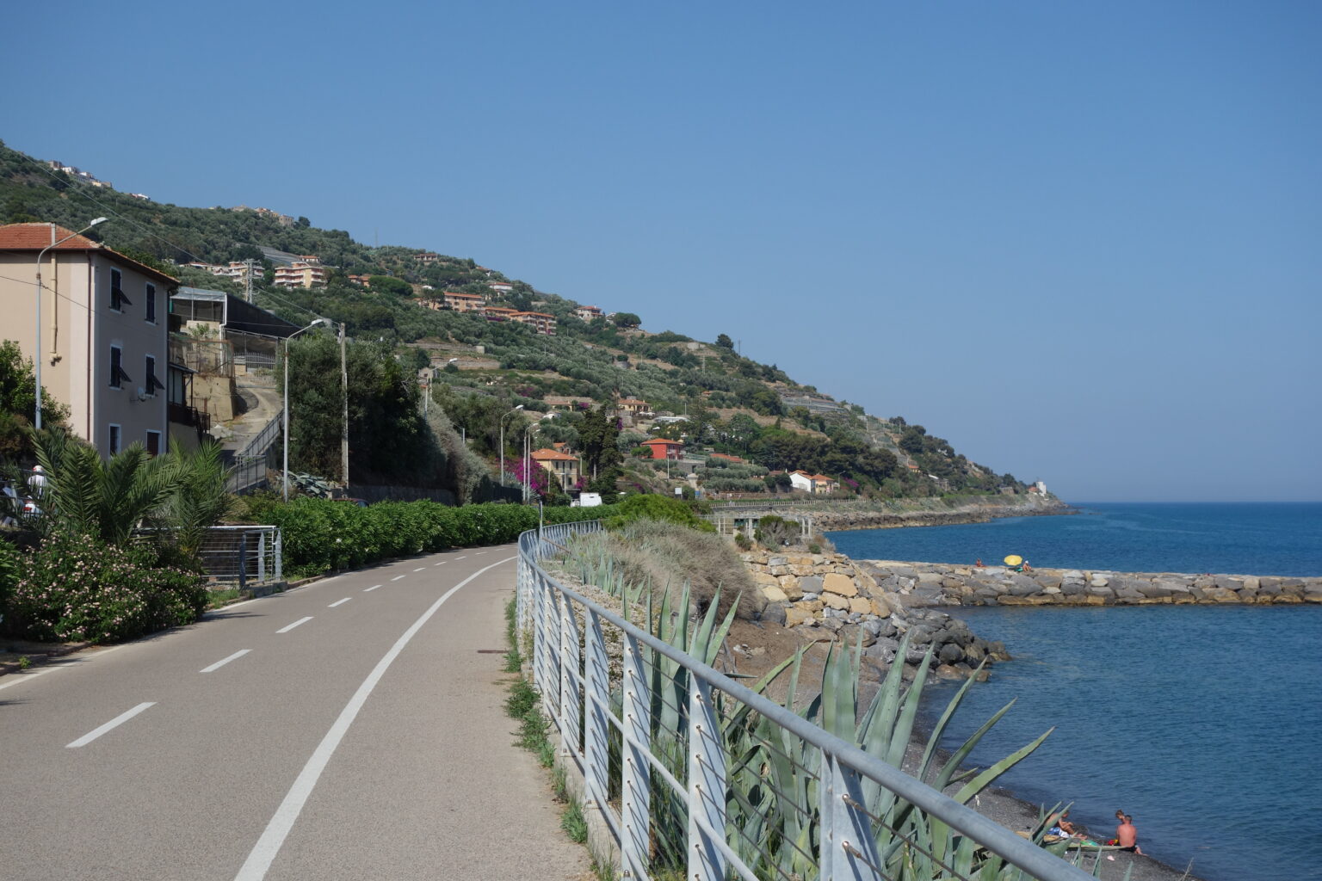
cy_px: 440
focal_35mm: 47
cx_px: 661
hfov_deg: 41.9
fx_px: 1726
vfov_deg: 28.6
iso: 125
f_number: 5.6
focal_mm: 17.4
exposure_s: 1/800
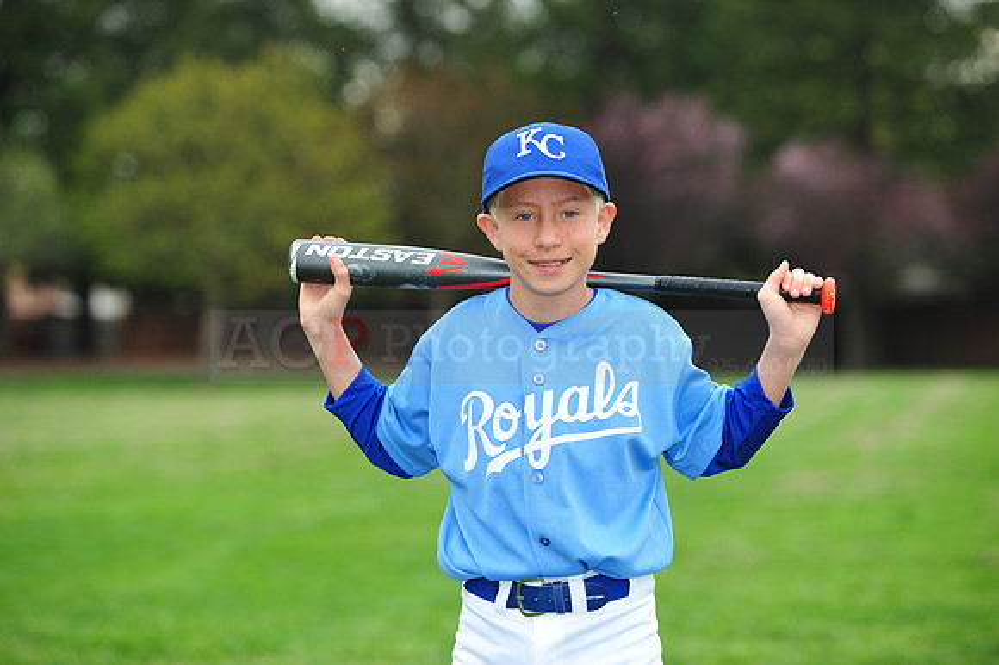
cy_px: 332
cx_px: 500
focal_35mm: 155
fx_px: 4299
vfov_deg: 8.8
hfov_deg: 13.3
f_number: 5
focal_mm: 155
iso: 400
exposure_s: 1/500
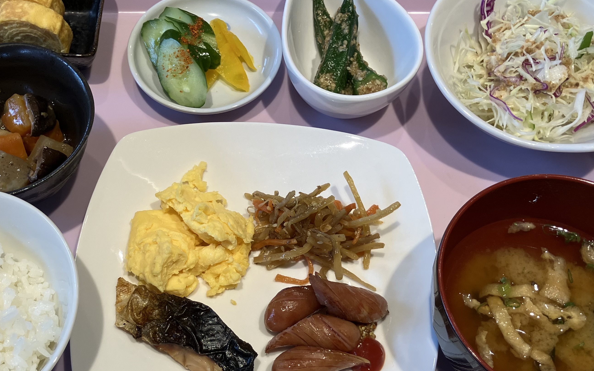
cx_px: 227
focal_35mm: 46
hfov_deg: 43.2
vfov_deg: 27.8
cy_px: 243
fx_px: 745
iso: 50
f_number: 1.8
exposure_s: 1/111
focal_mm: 3.99
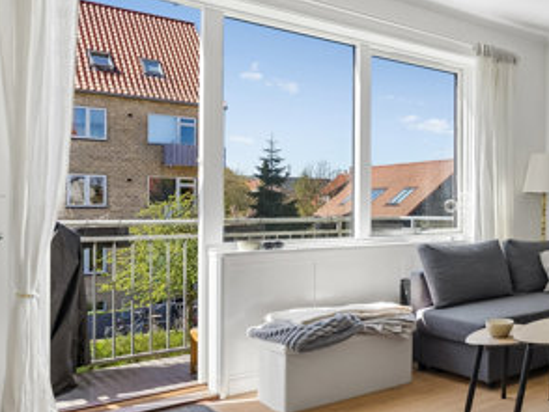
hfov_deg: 41.6
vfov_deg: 41.8
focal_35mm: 34
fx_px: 540
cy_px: 195
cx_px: 618
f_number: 5.6
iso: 250
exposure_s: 1/125
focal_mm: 13
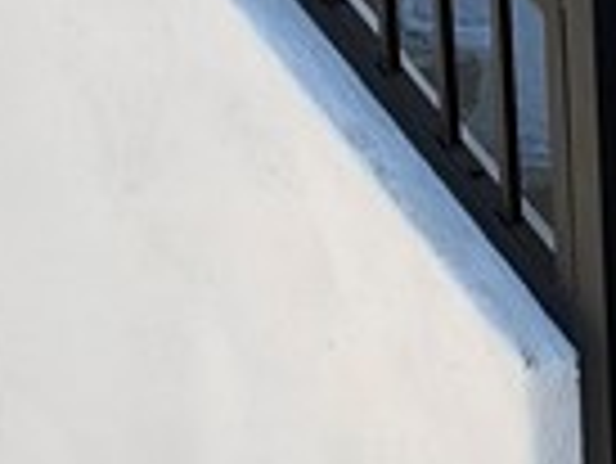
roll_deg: +3.2
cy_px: -5
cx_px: 1048
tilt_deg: -2.4
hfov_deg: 10.5
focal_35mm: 179
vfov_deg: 8.3
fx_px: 3188
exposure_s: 1/2273
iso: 64
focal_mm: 6.93
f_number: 1.8
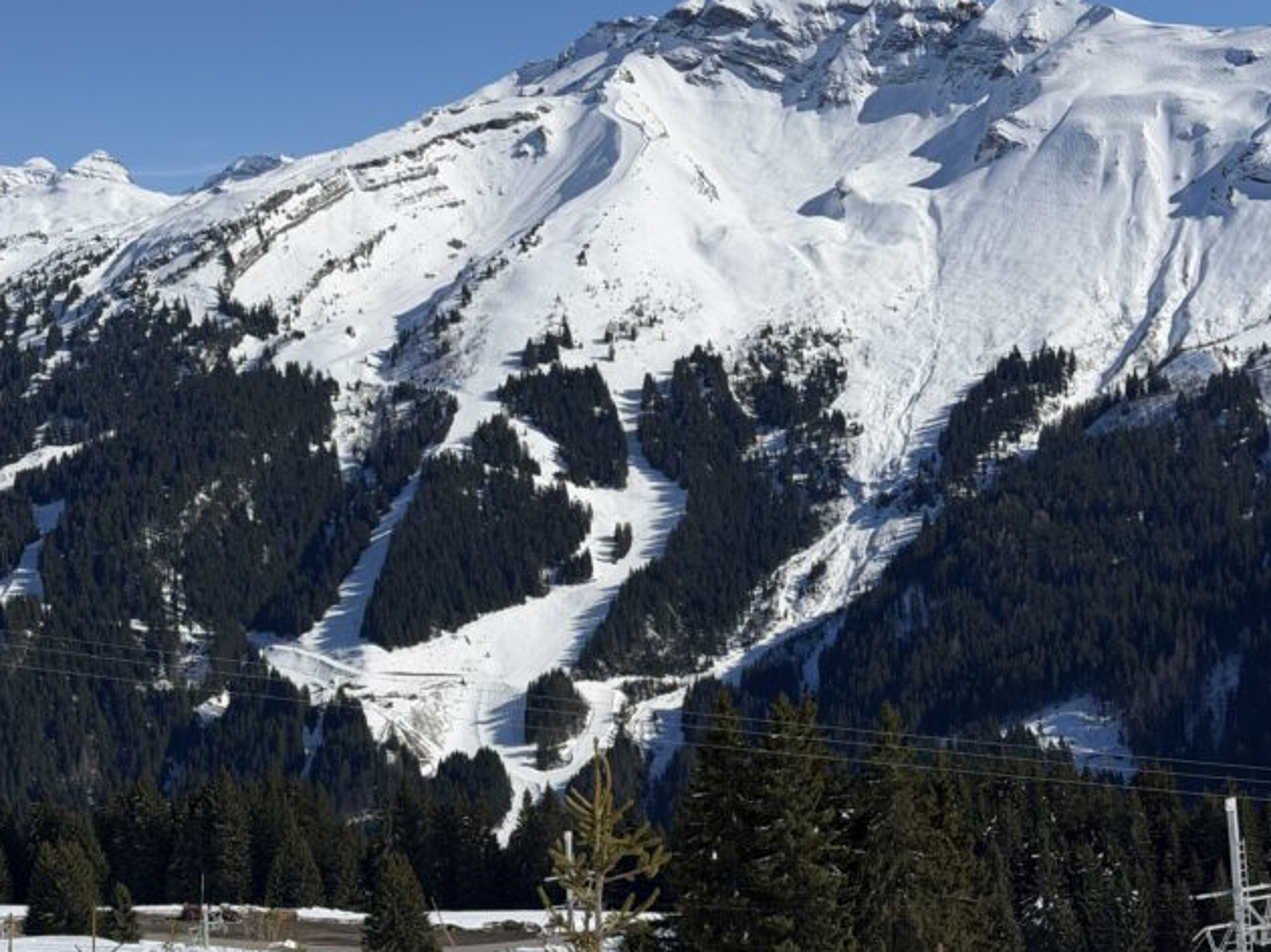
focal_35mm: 61
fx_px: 2239
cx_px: 559
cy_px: 418
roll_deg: +1.9
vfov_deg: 24.0
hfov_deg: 31.7
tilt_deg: -3.3
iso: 64
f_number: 1.78
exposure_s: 1/13333
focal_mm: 6.76
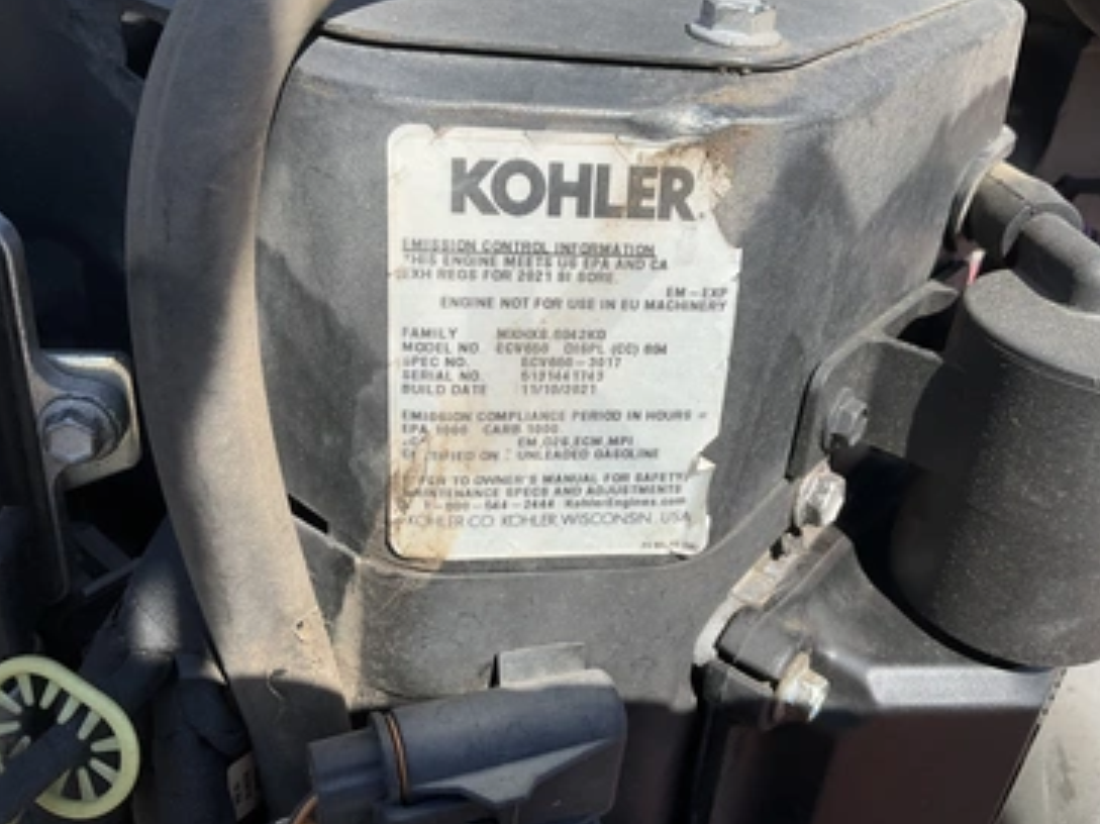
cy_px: 406
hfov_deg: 56.8
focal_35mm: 32
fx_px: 1017
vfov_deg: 44.1
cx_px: 582
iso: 25
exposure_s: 1/1377
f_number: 1.8
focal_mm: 3
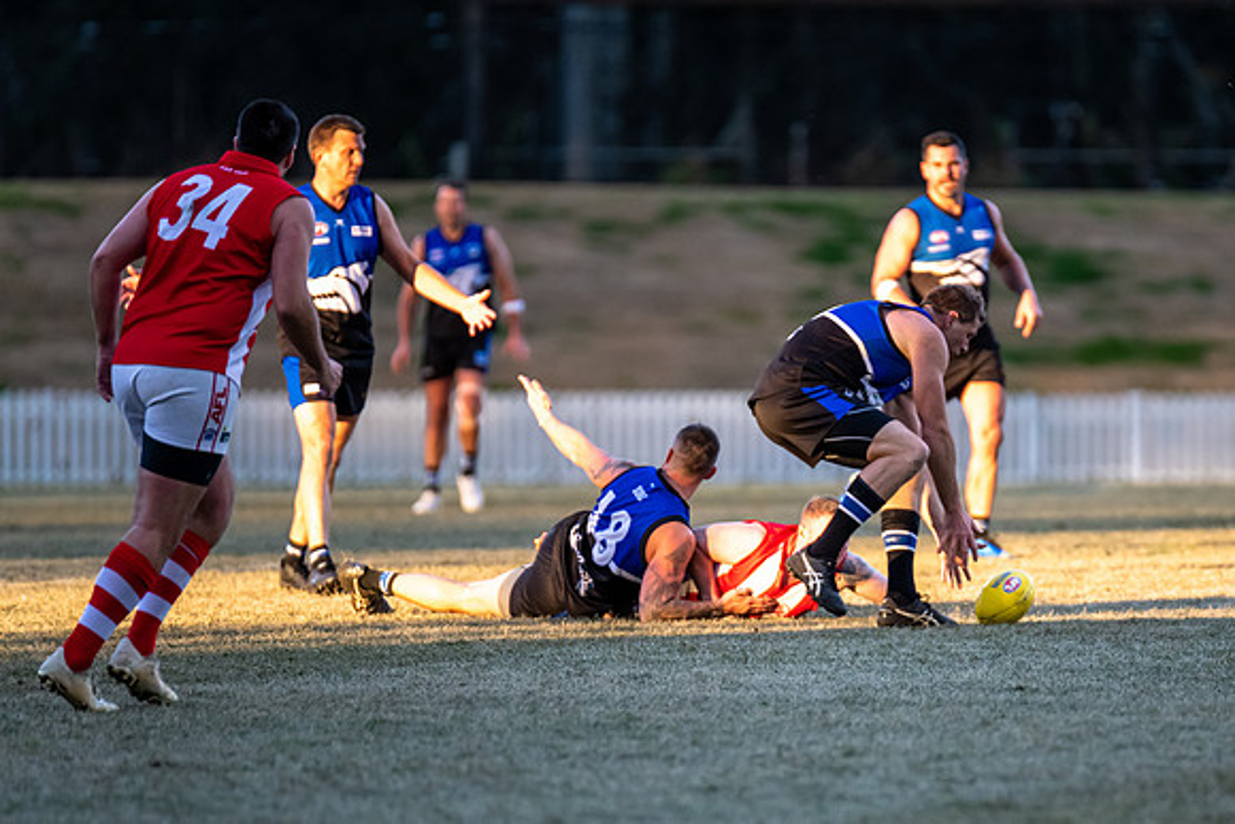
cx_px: 806
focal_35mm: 434
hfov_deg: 4.8
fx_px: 14882
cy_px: 553
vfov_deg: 3.2
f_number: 2.8
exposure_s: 1/1600
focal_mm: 300
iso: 1250
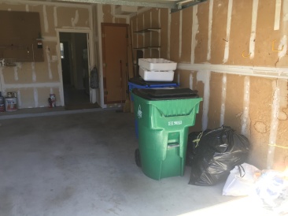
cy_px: 108
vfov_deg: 48.2
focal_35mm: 29
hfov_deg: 61.7
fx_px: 241
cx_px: 144
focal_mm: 4.15
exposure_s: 1/120
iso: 32
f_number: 2.2
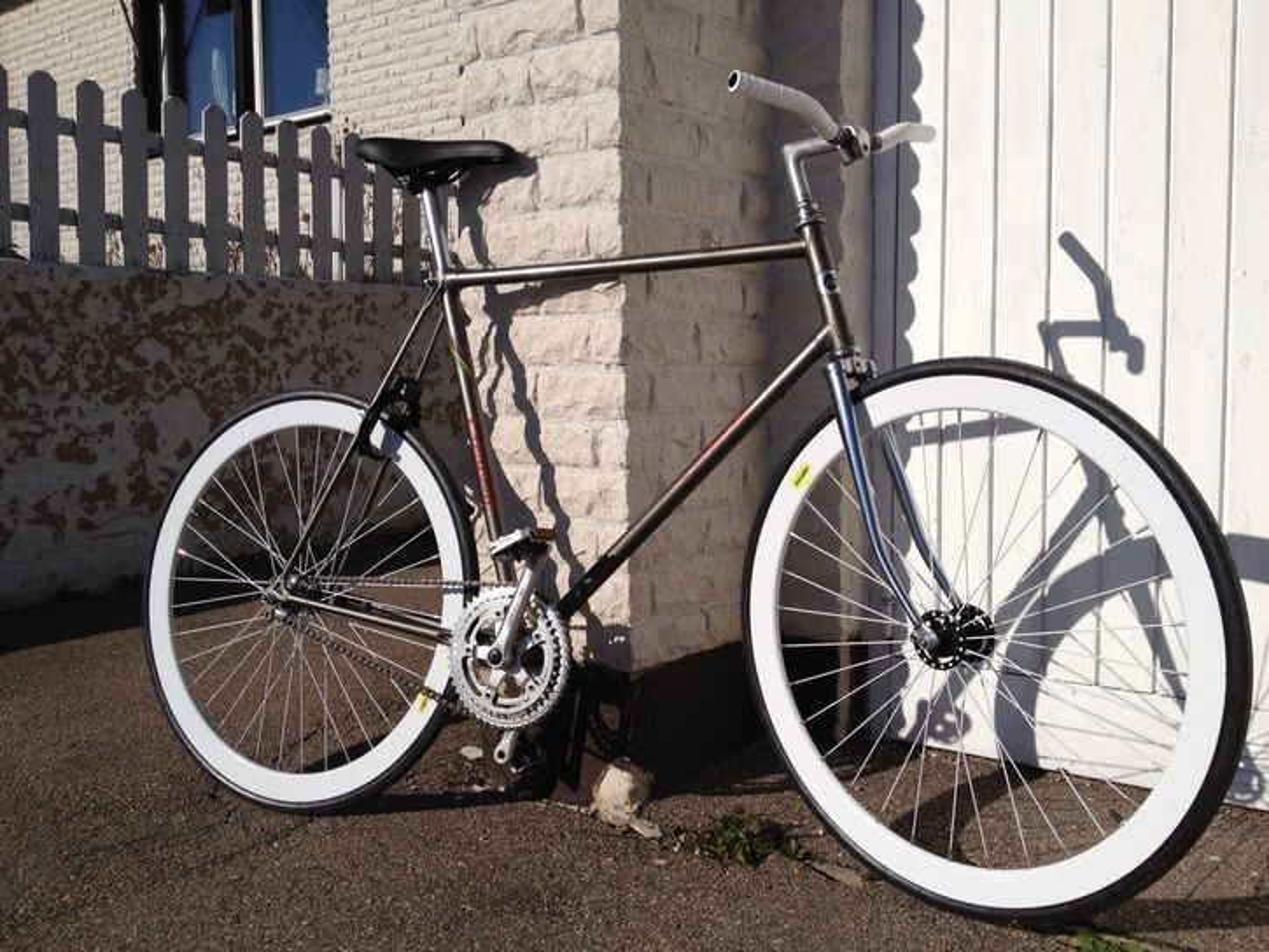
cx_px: 634
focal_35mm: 35
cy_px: 476
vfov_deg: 40.7
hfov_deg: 52.6
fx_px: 1283
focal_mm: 4.28
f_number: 2.4
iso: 64
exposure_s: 1/4255
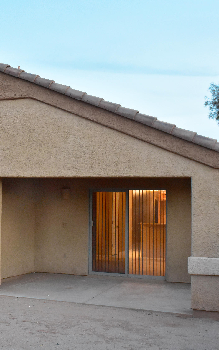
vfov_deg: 36.3
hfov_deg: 22.2
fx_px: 535
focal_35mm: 56
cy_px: 173
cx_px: -6
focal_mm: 24
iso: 4000
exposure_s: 1/40
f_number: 7.1
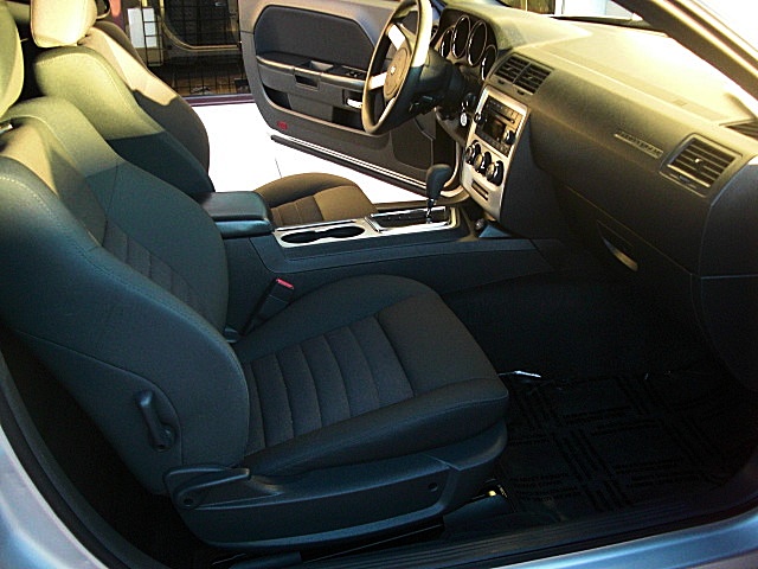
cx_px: 379
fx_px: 788
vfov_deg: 39.7
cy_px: 284
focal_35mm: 36
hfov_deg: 51.4
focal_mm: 6.3
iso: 400
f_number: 2.8
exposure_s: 1/100
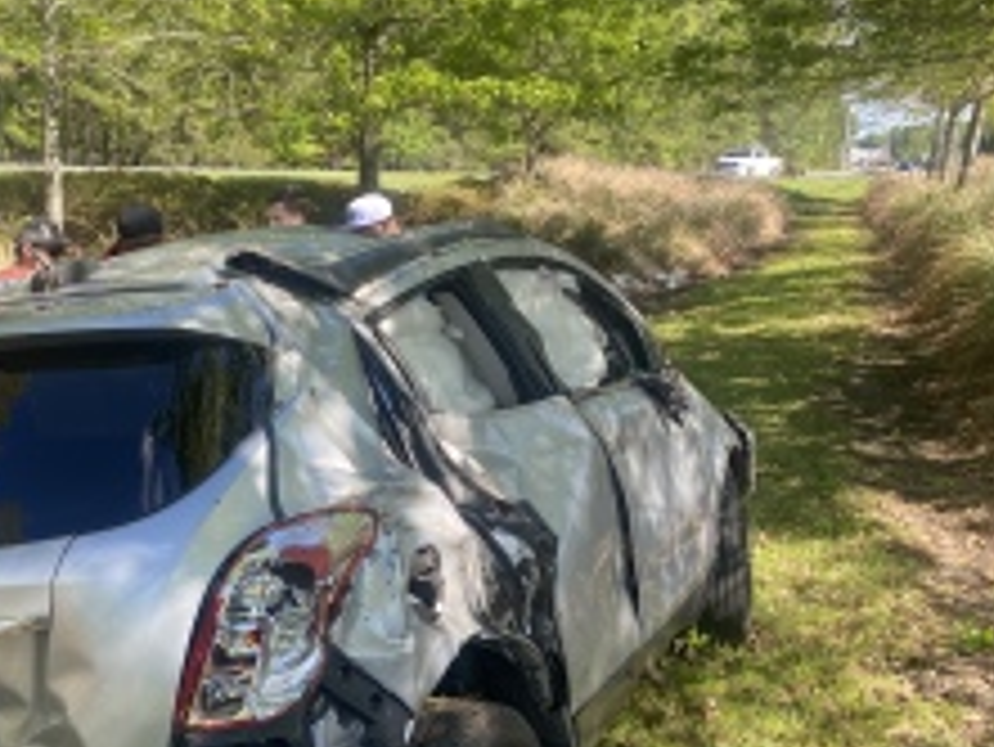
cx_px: 288
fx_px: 1235
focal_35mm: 43
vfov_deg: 32.9
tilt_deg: -17.2
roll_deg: +0.6
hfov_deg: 42.9
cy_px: 572
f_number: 1.8
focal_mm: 4.25
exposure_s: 1/557
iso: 32
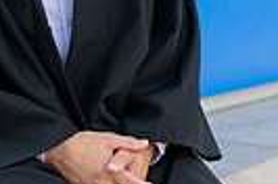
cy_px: -101
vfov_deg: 12.3
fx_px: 809
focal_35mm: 105
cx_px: 253
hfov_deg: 19.1
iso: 100
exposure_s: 1/1250
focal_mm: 24
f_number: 2.8
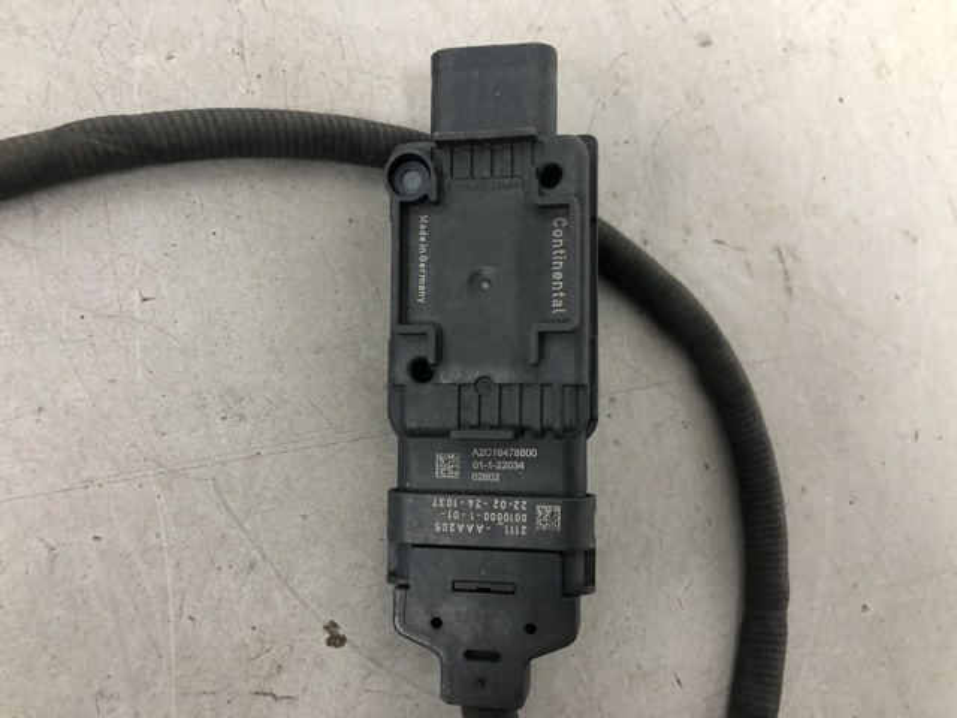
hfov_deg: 63.4
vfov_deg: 49.7
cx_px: 478
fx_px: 774
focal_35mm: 28
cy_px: 359
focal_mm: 4
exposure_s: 1/17
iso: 50
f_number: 1.8
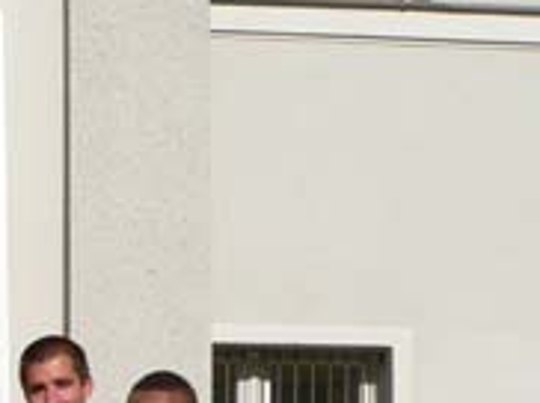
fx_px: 1542
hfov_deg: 18.5
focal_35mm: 99
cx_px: -163
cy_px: 541
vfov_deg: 14.2
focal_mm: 6
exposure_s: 1/500
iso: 80
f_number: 5.6
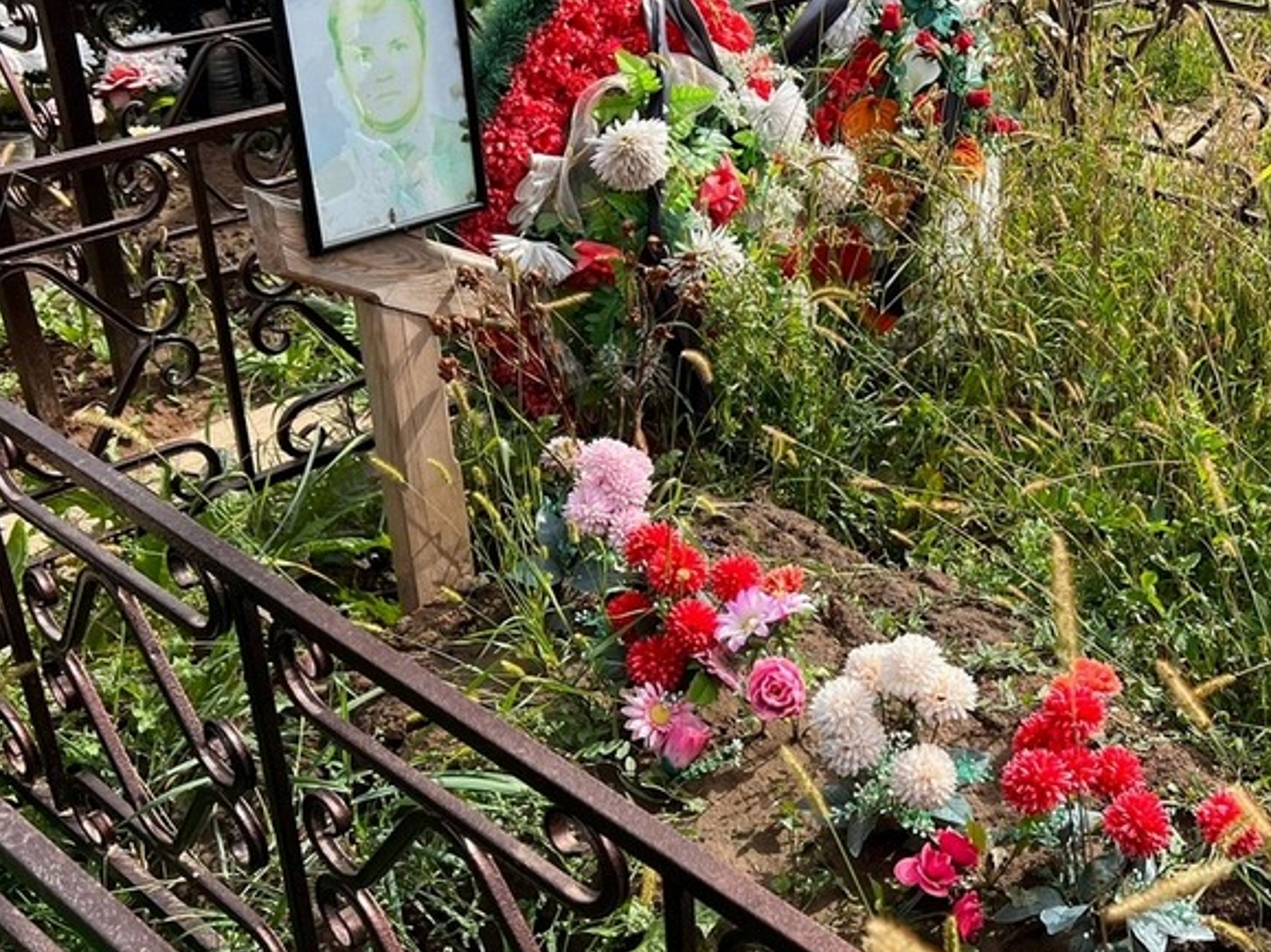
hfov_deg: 40.4
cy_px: 458
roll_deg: -2.7
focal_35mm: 46
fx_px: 1689
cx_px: 909
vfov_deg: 31.5
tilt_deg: -19.7
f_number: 1.5
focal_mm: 5.7
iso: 50
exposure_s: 1/2165
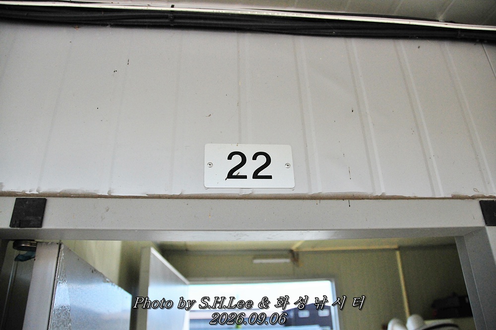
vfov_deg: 47.8
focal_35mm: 27
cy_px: 165
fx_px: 372
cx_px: 248
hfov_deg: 67.4
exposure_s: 1/6400
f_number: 3.5
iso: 1600
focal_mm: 18
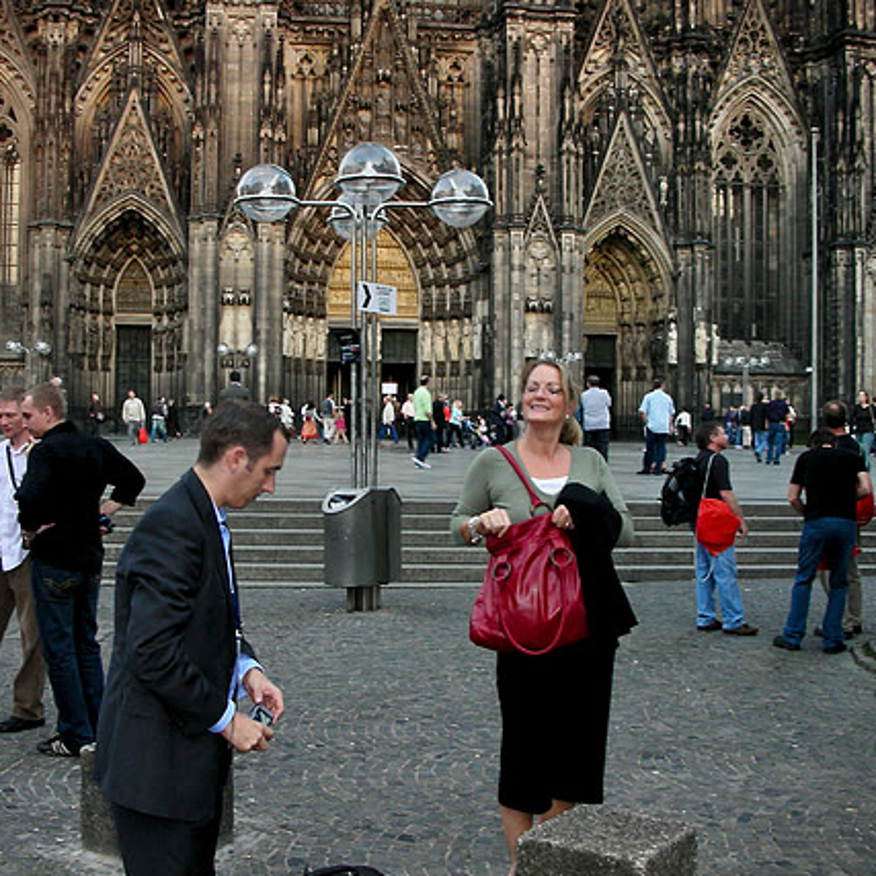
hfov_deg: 39.8
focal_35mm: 42
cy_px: 444
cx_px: 336
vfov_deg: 40.0
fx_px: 1202
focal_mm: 5.8
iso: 104
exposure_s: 1/60.1
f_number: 3
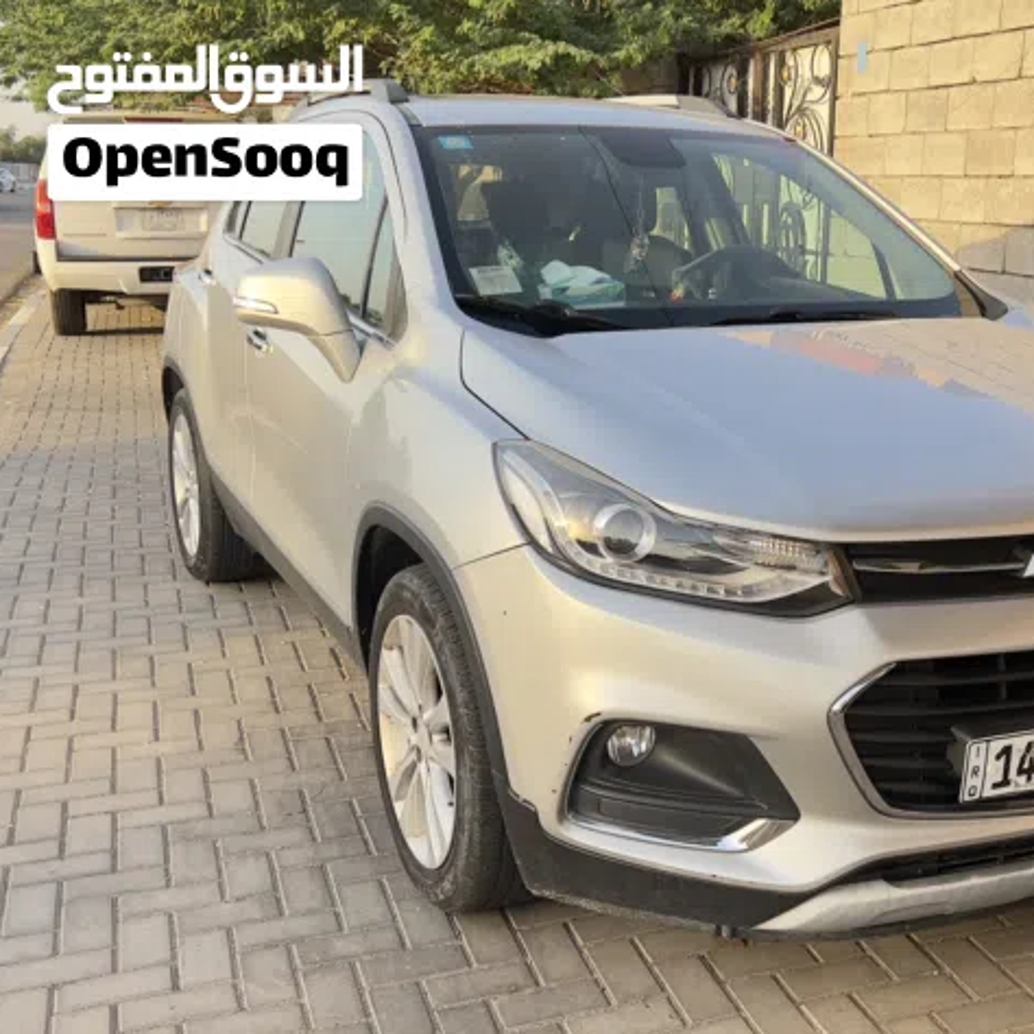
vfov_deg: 52.5
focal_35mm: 31
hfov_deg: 51.5
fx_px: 1048
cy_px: 515
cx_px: 692
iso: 50
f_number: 1.5
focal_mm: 5.7
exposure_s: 1/394
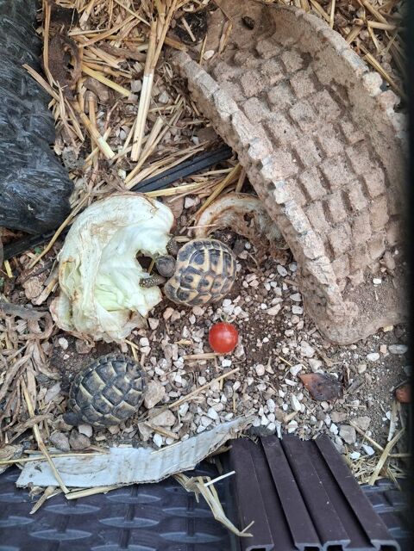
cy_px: 276
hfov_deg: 51.4
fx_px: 431
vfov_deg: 65.3
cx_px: 207
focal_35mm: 27
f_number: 1.8
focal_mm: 4
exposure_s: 1/100
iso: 125
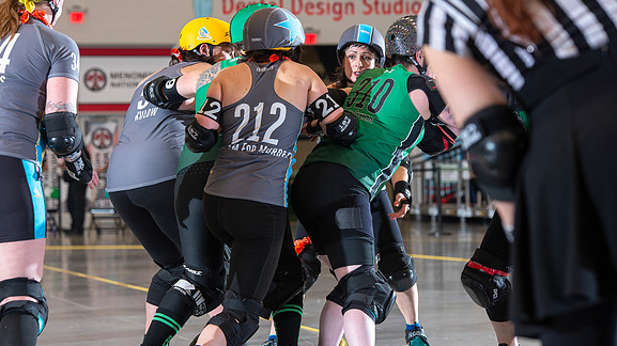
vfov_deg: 8.8
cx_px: 308
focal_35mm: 137
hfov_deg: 15.7
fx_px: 2240
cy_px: 175
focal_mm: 130
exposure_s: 1/160
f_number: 5.6
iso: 640
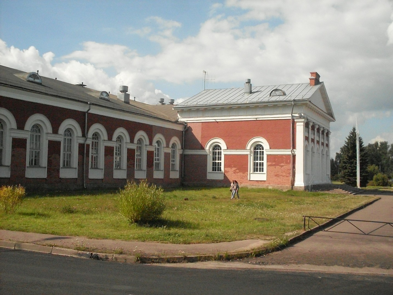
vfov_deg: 37.7
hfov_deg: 49.0
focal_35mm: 38
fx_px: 431
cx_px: 196
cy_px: 148
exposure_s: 1/1000
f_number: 8.4
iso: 400
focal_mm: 6.3
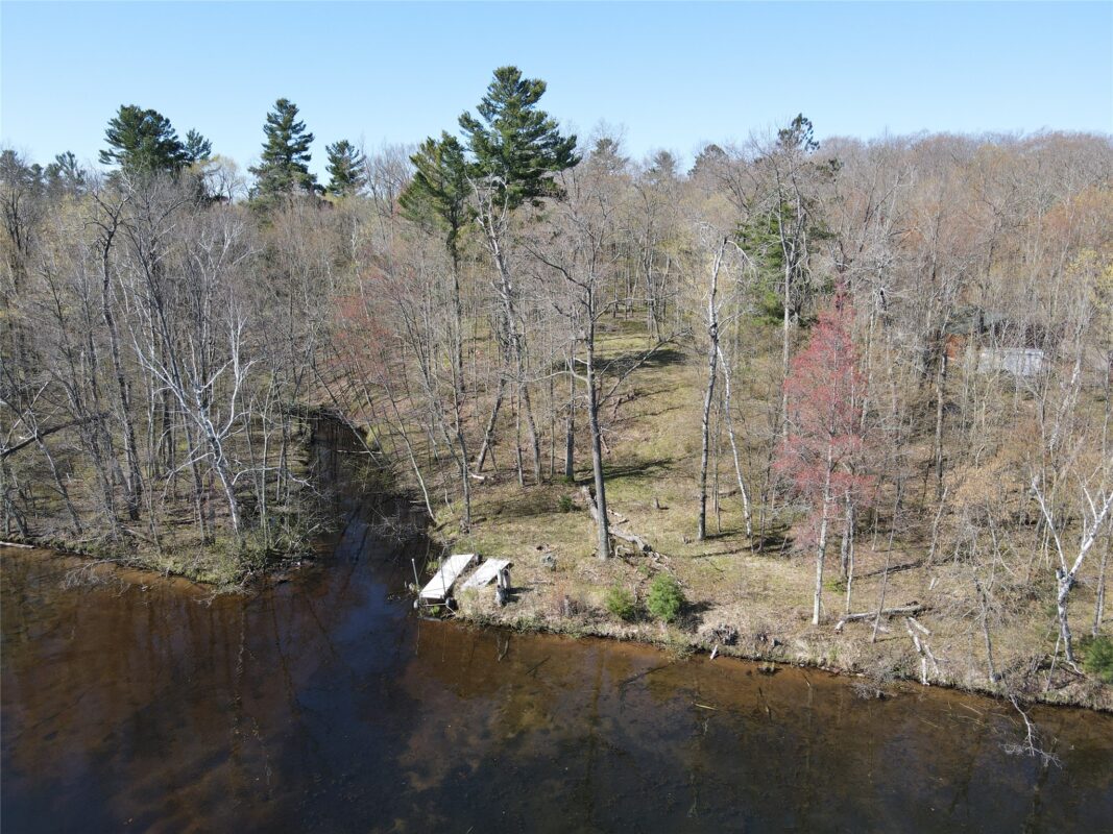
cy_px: 417
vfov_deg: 56.8
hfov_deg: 71.6
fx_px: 772
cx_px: 556
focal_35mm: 24
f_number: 2.8
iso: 100
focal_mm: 4.5
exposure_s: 1/320
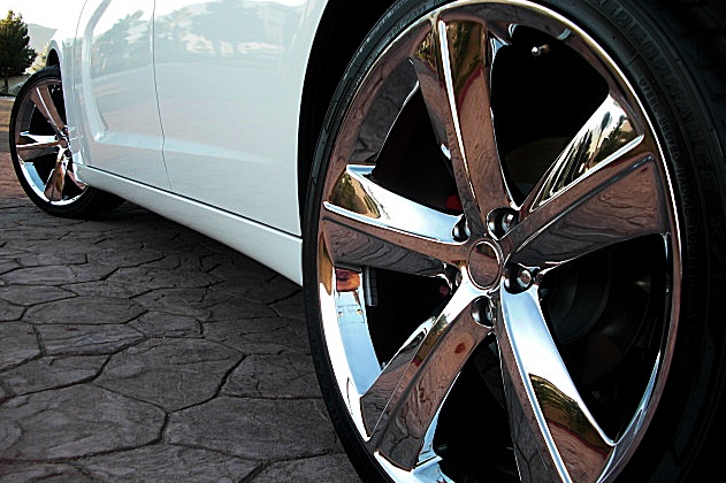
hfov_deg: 50.7
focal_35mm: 38
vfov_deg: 35.0
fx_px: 766
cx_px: 367
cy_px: 233
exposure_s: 1/80
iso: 50
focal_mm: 6.3
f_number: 2.8
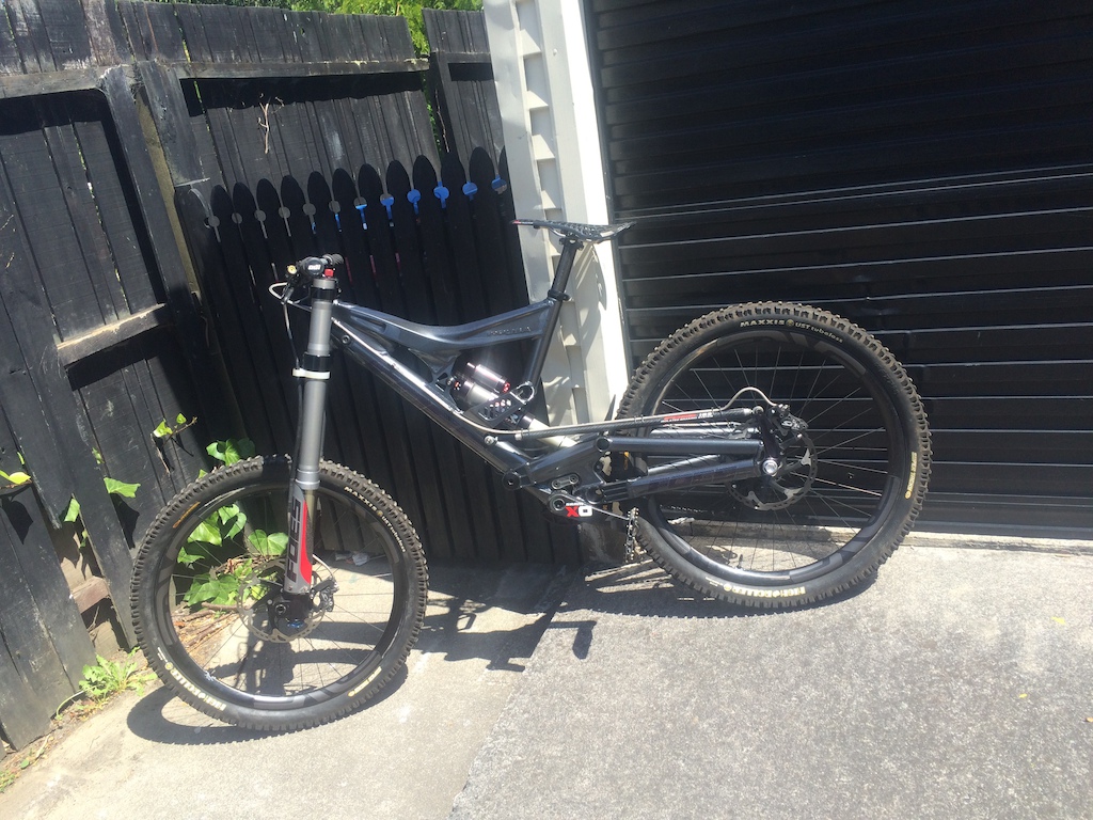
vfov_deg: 48.2
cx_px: 546
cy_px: 410
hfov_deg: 61.7
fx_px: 916
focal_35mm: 29
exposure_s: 1/707
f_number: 2.2
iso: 32
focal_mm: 4.15
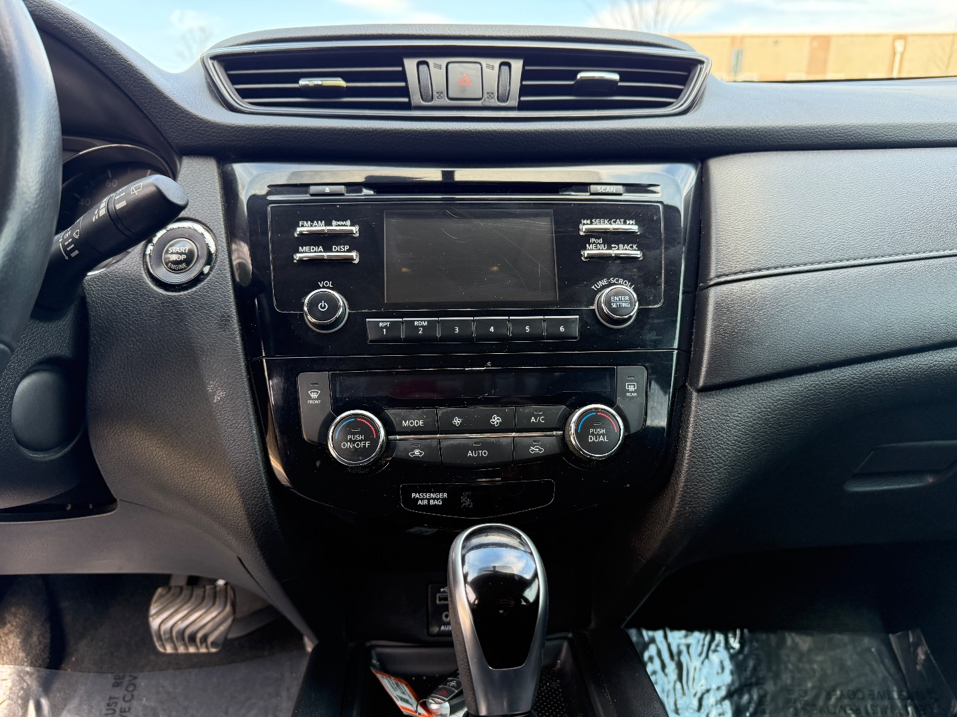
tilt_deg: -15.1
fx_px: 664
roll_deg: -2.2
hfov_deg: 71.6
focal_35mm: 24
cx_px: 478
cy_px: 358
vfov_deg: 56.8
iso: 200
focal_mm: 6.76
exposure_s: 1/198
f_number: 1.78
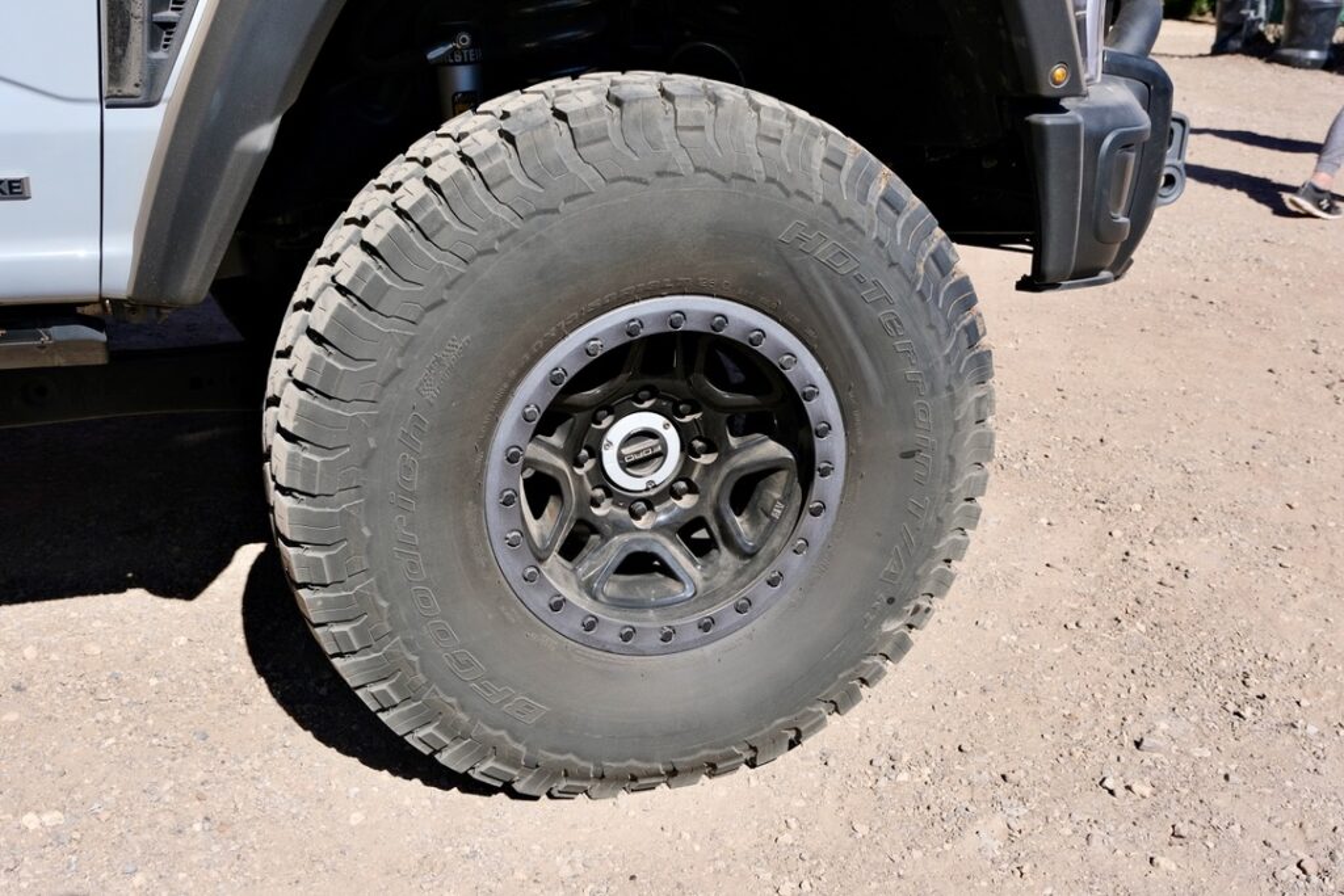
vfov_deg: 40.0
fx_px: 1232
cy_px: 448
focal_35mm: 33
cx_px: 672
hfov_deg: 57.2
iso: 320
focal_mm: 22.3
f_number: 5.6
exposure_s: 1/1100
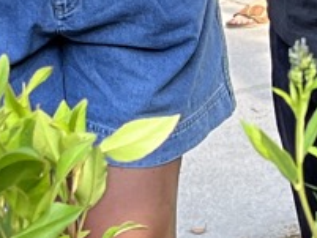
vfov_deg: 7.1
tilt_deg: -7.0
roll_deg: +4.9
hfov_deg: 9.5
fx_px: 1897
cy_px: -129
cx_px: 229
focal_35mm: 207
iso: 40
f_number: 1.6
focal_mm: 5.1
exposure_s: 1/211
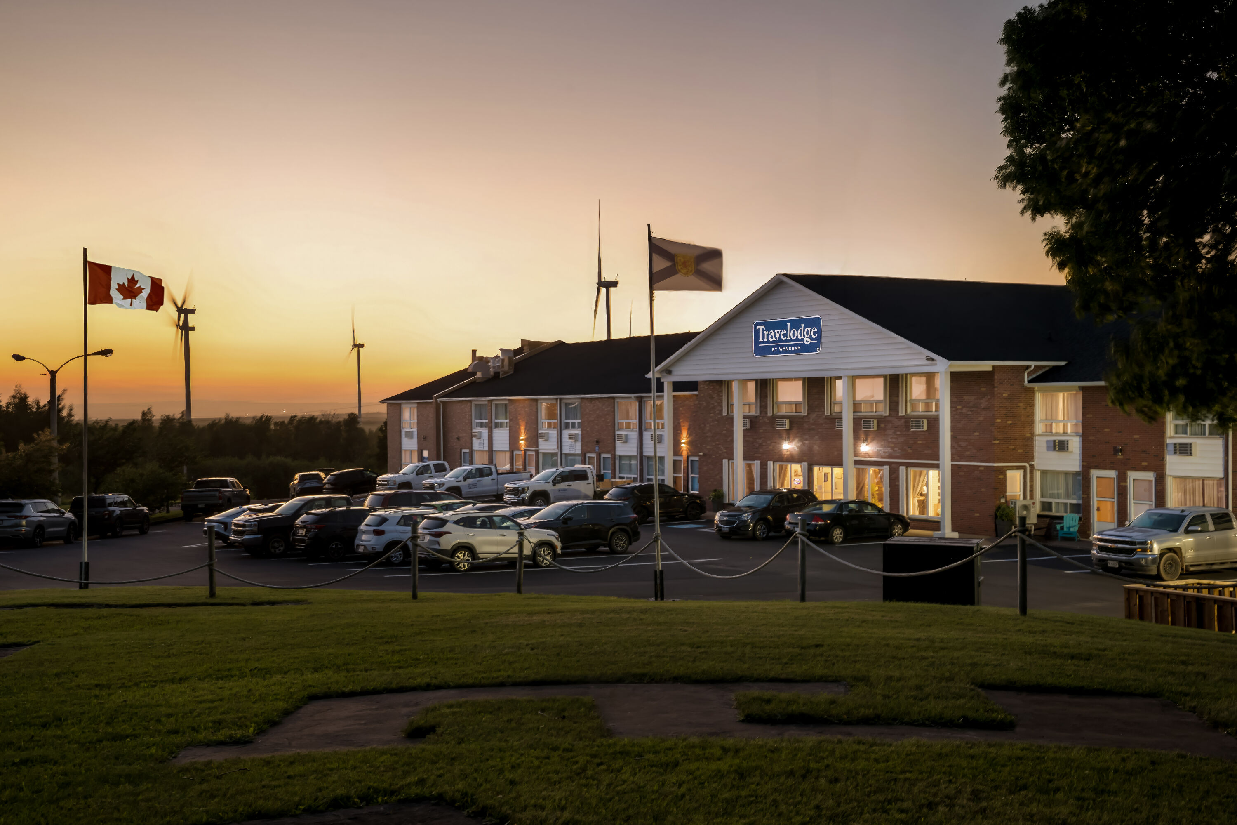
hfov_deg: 43.6
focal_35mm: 45
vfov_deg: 29.9
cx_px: 618
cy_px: 412
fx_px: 1546
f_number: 11
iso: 400
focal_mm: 45
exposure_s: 1
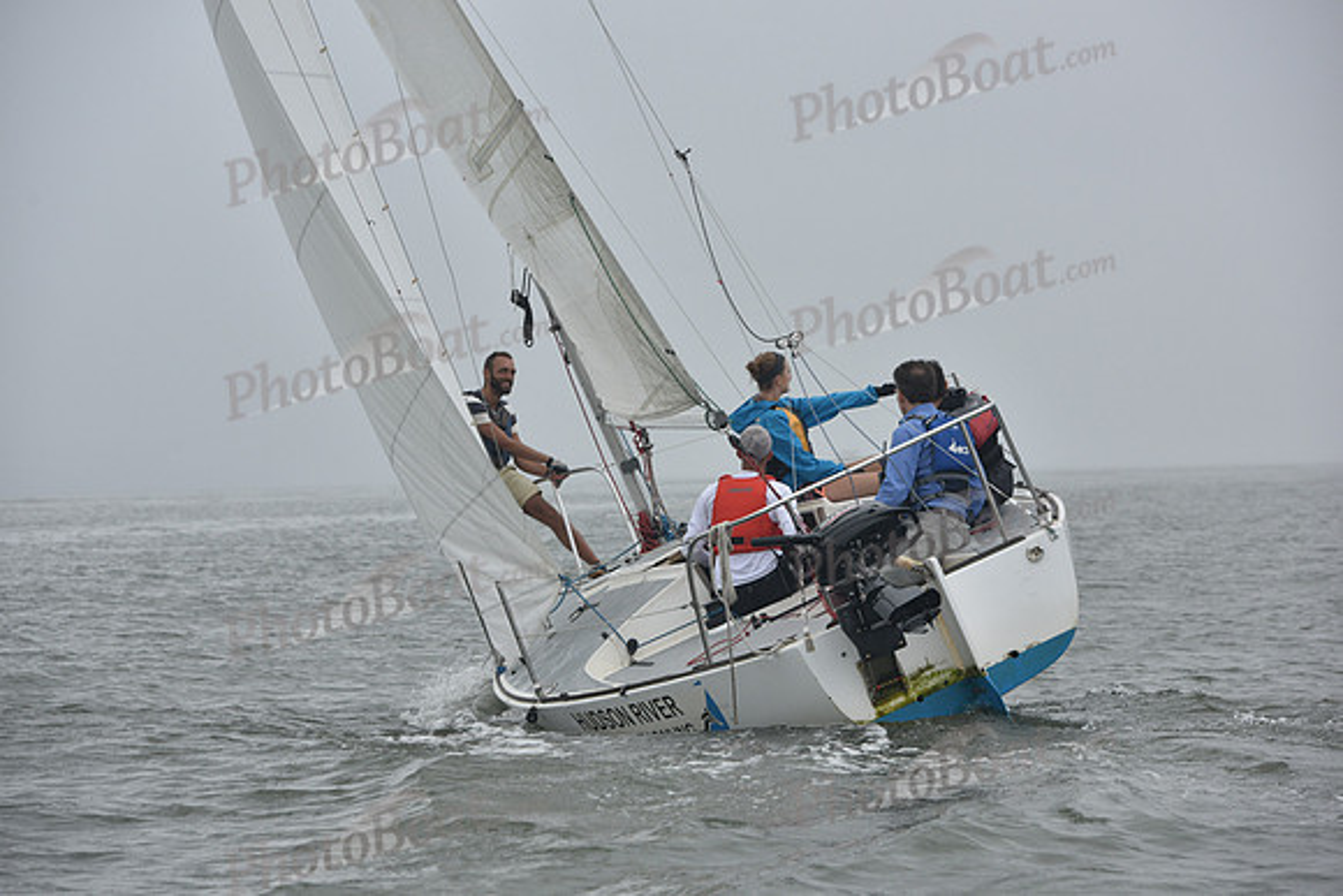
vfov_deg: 9.5
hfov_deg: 14.2
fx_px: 5410
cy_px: 448
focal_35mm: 145
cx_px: 672
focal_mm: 145
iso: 400
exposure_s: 1/800
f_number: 7.1
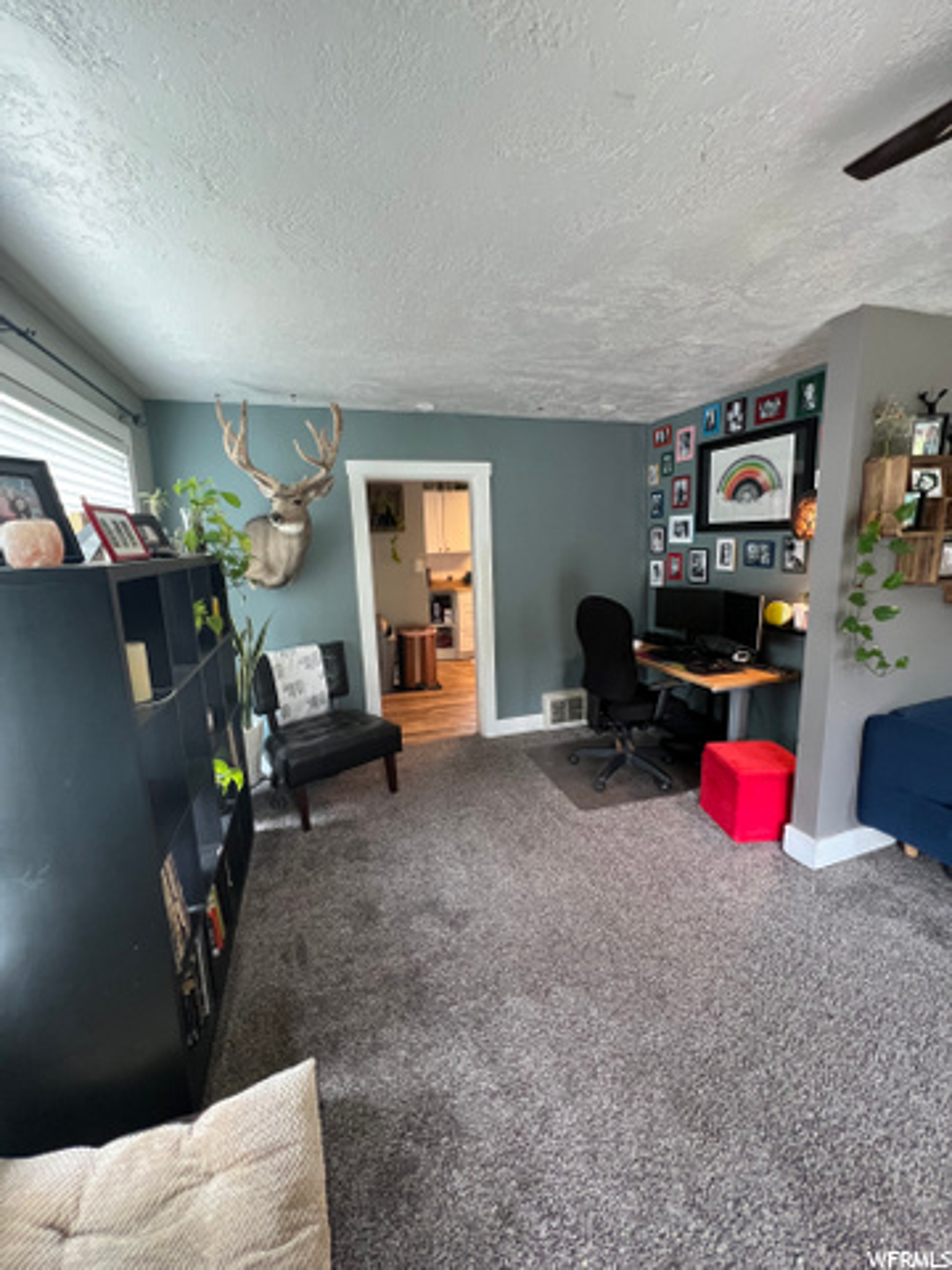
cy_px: 635
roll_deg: +2.5
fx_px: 477
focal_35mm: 13
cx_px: 476
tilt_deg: -10.4
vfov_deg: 106.2
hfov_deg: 89.9
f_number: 1.8
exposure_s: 1/60
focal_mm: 1.57
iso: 320
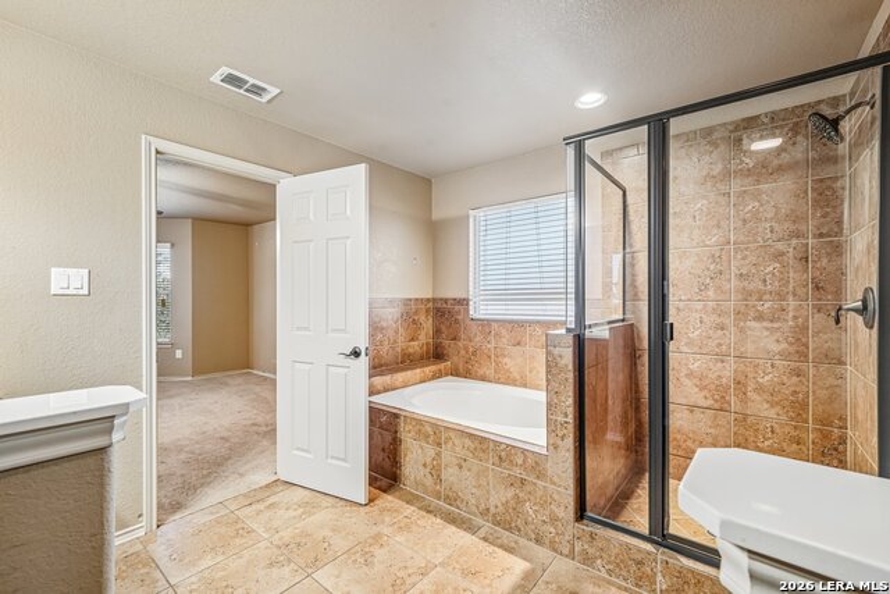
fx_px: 371
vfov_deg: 77.4
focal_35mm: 15
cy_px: 297
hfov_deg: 100.4
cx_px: 445
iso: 800
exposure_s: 1/13
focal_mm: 15
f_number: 8
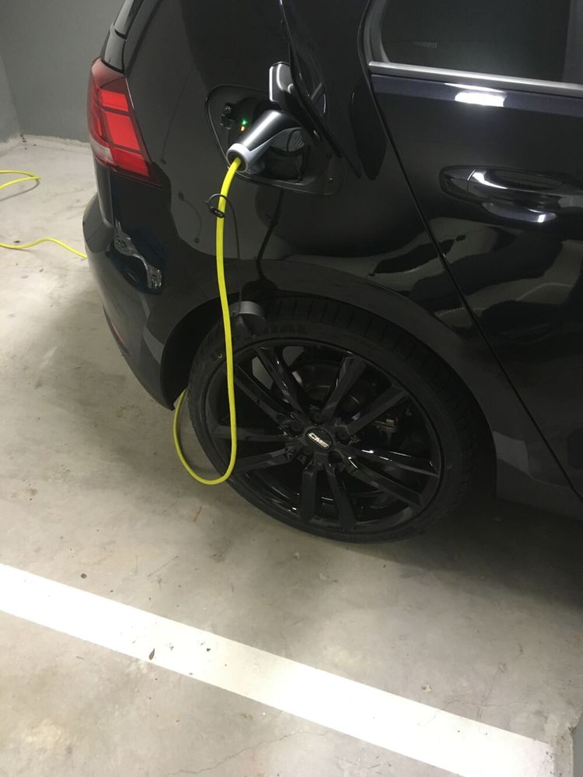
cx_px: 292
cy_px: 388
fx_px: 651
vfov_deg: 61.7
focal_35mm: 29
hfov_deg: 48.2
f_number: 2.2
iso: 200
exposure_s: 1/20
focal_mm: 4.15
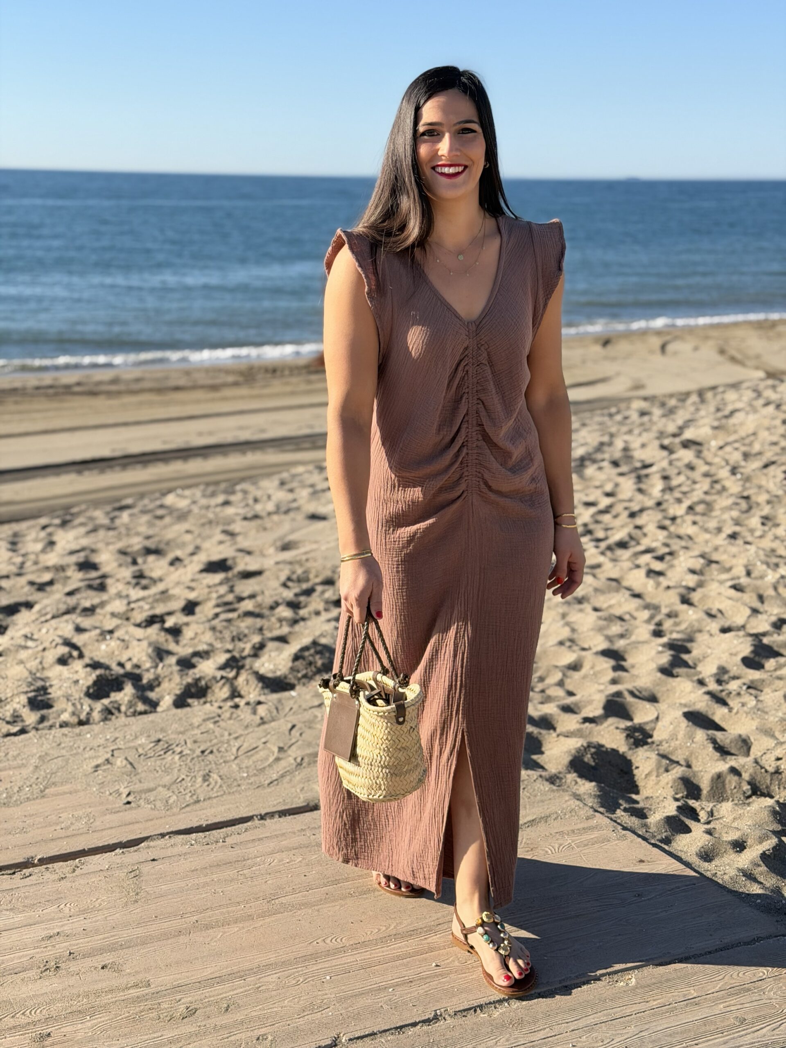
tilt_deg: -14.4
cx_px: 393
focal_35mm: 48
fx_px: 1453
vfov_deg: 39.7
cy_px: 524
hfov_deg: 30.3
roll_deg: -3.2
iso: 64
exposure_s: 1/3534
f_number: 1.78
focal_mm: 6.76
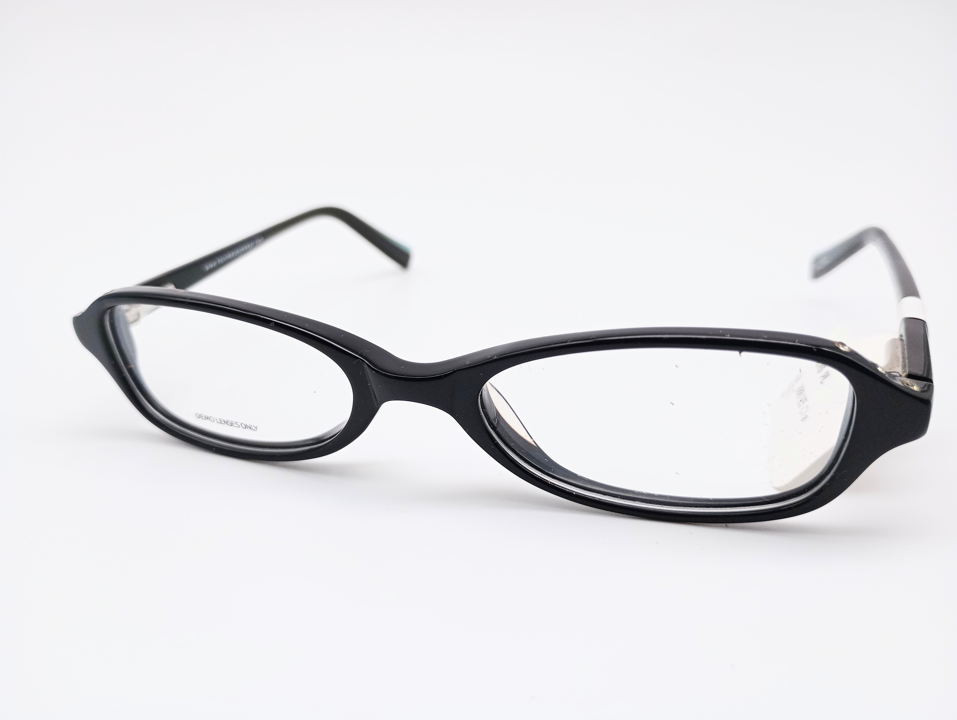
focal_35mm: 28
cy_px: 360
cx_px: 478
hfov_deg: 63.4
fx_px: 775
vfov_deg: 49.9
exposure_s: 1/133
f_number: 1.8
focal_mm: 4.27
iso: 104
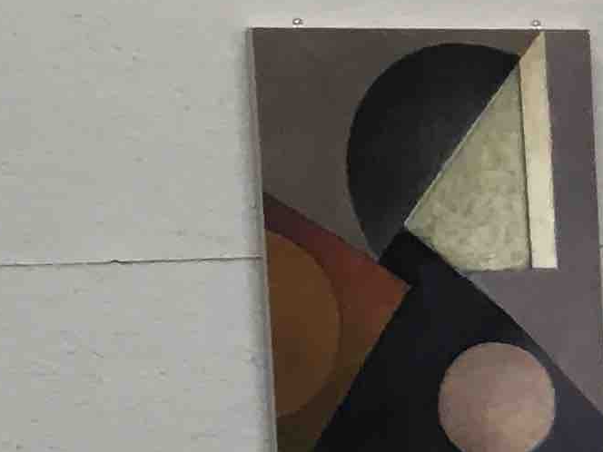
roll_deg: +3.7
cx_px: 1368
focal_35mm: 176
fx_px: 3066
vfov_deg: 8.4
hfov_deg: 10.0
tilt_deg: -8.1
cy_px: 490
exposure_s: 1/33
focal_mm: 4.15
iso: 50
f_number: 2.2
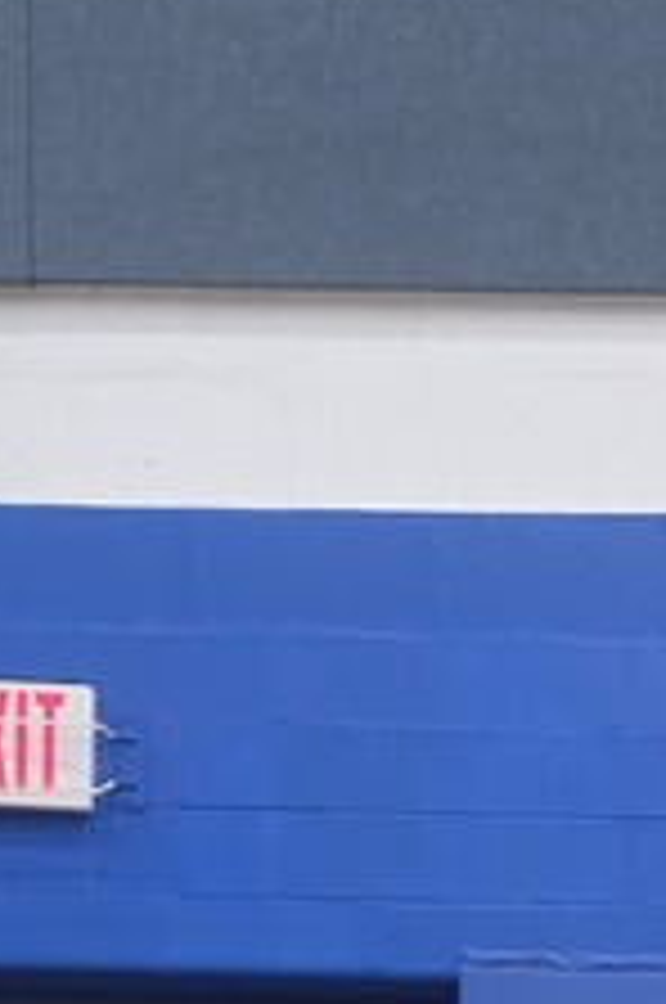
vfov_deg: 14.5
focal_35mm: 110
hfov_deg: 12.4
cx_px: 540
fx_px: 3062
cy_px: 2166
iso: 640
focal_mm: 5.4
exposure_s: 1/120
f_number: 1.8
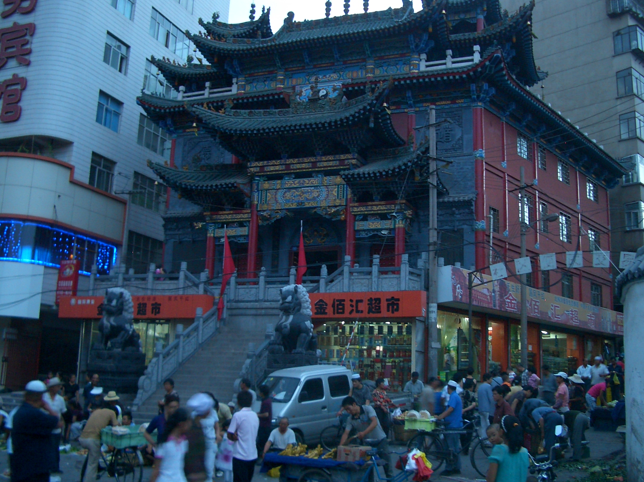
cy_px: 237
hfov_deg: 50.1
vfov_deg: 38.7
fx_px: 688
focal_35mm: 37
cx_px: 330
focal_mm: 5.8
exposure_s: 1/8
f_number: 2.6
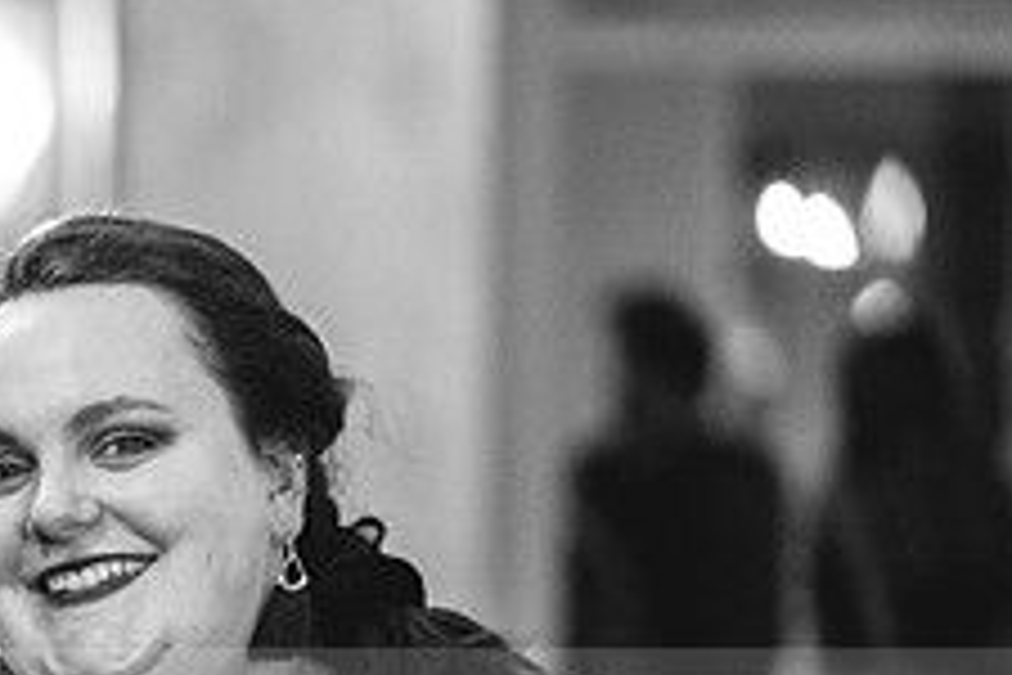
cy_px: 848
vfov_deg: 4.7
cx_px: -229
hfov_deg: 7.0
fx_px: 8180
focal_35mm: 291
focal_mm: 113
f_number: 2.8
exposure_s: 1/30
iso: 6400
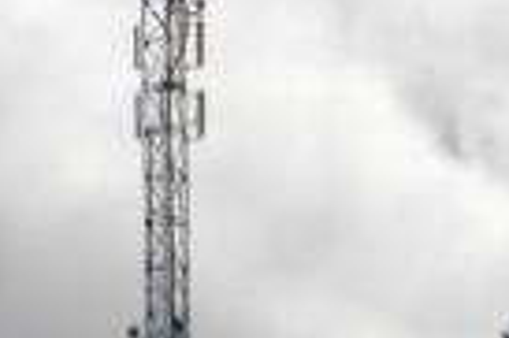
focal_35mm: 1143
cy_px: 223
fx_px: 16141
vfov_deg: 1.2
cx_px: 167
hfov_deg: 1.8
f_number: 10.8
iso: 80
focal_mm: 60.7
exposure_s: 1/617
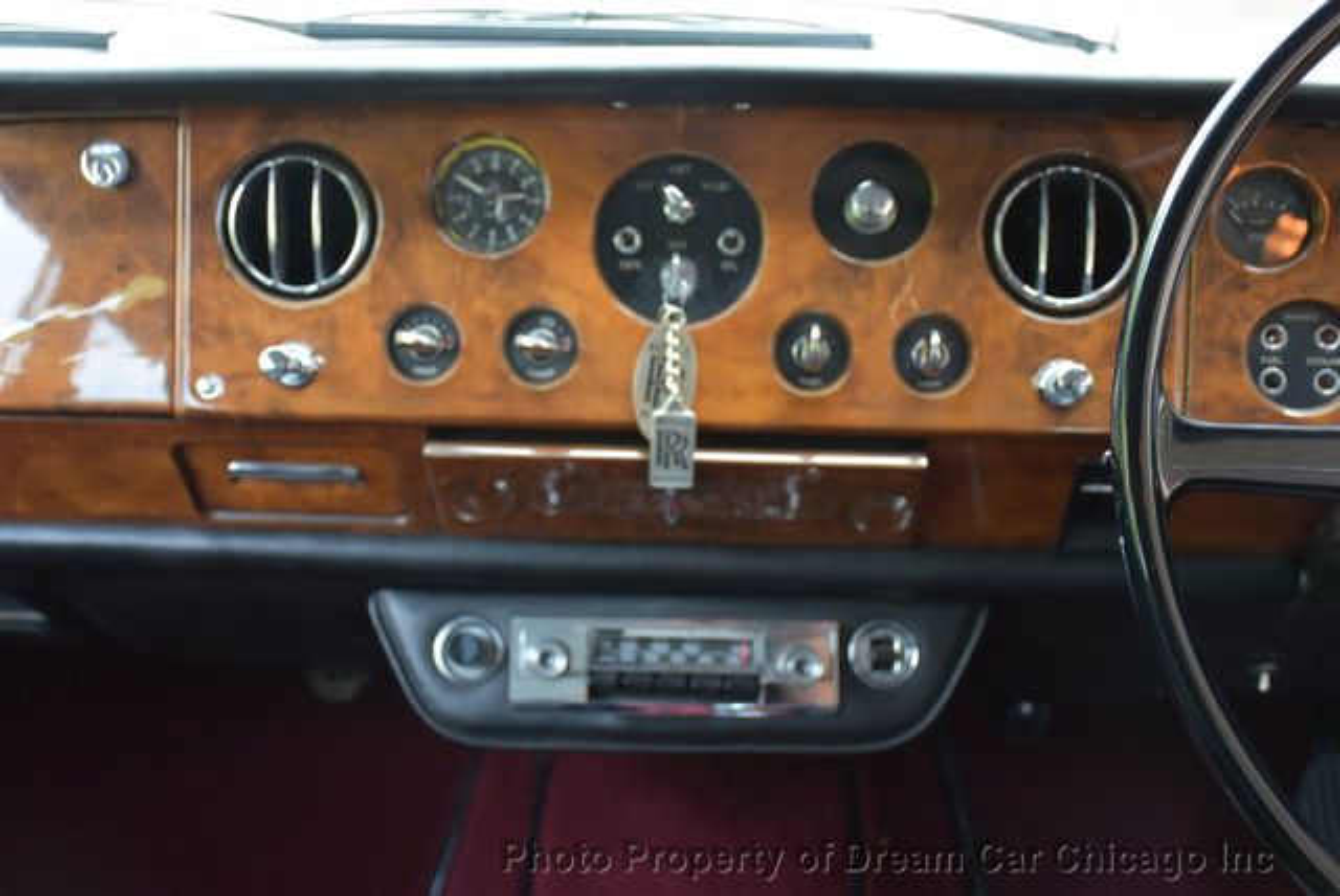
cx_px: 670
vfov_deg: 26.5
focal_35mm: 51
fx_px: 1900
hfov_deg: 38.8
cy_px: 448
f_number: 4.2
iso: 500
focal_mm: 34
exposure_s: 1/60
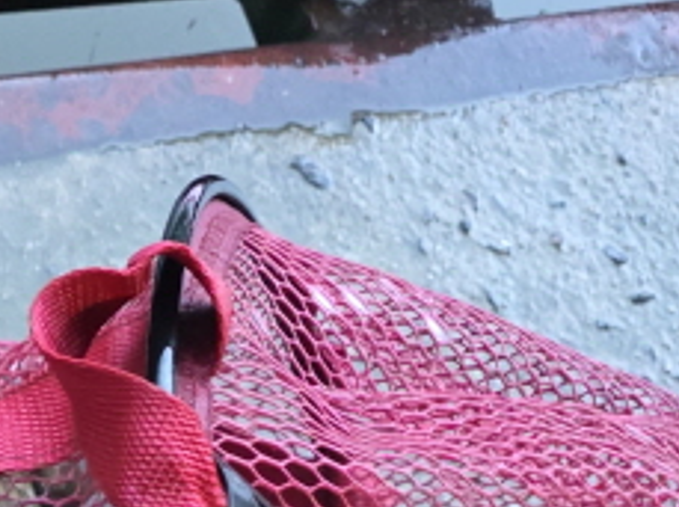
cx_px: -74
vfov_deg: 12.8
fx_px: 2017
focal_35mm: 103
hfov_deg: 18.4
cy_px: 958
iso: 2000
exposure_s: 1/120
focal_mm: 6.3
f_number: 1.7
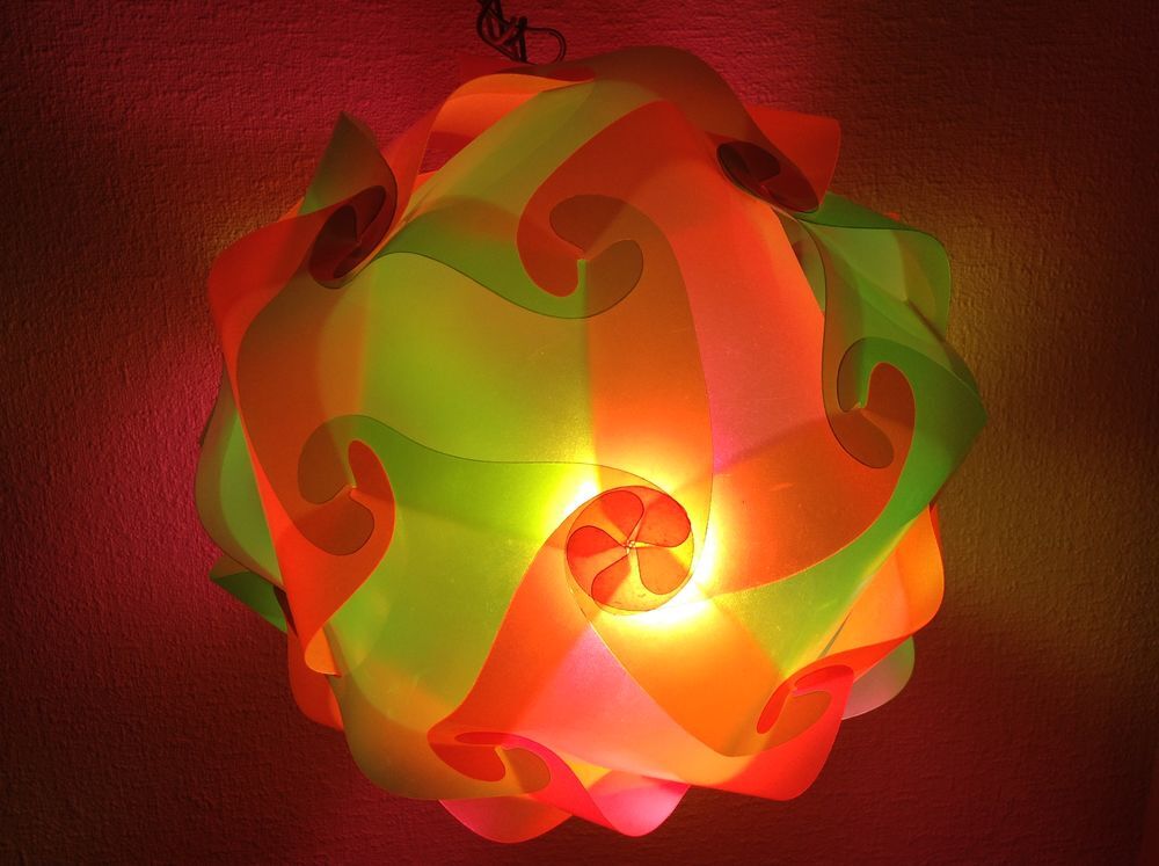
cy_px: 433
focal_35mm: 35
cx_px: 580
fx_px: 1170
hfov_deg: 52.7
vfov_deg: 40.6
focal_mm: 4.28
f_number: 2.4
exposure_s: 1/100
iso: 64
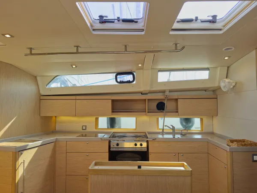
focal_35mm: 24
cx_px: 128
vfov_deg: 56.8
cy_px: 96
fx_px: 178
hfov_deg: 71.6
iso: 80
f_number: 1.8
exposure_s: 1/328
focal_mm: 6.9
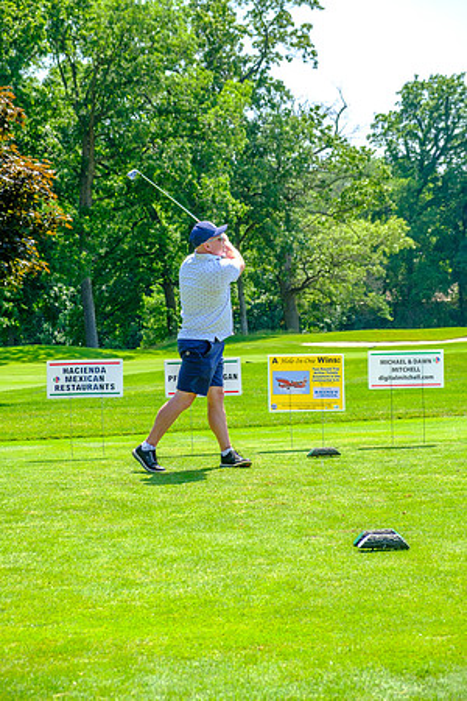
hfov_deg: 17.9
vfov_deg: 26.7
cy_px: 350
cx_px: 234
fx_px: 1479
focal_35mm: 76
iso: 200
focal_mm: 50.5
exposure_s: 1/320
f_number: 5
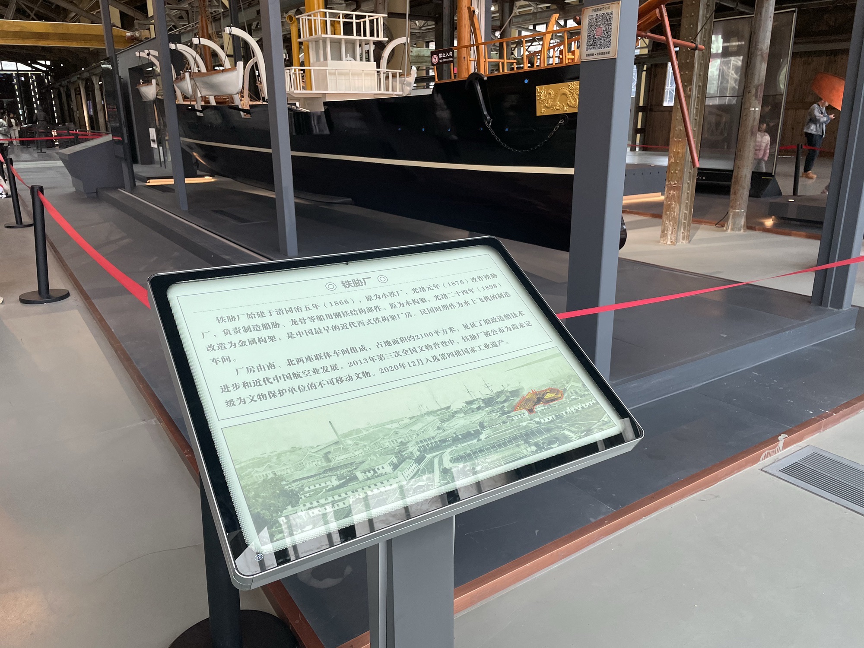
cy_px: 324
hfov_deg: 67.3
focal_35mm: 26
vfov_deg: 53.1
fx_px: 649
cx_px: 432
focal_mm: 4.2
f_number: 1.6
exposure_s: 1/75
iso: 100
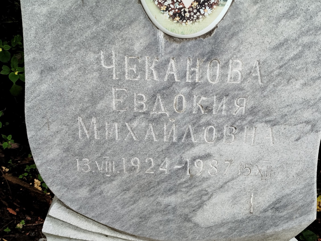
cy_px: 120
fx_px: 445
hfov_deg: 39.7
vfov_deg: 30.3
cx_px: 160
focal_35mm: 48
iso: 50
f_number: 1.7
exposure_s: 1/50
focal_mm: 5.31
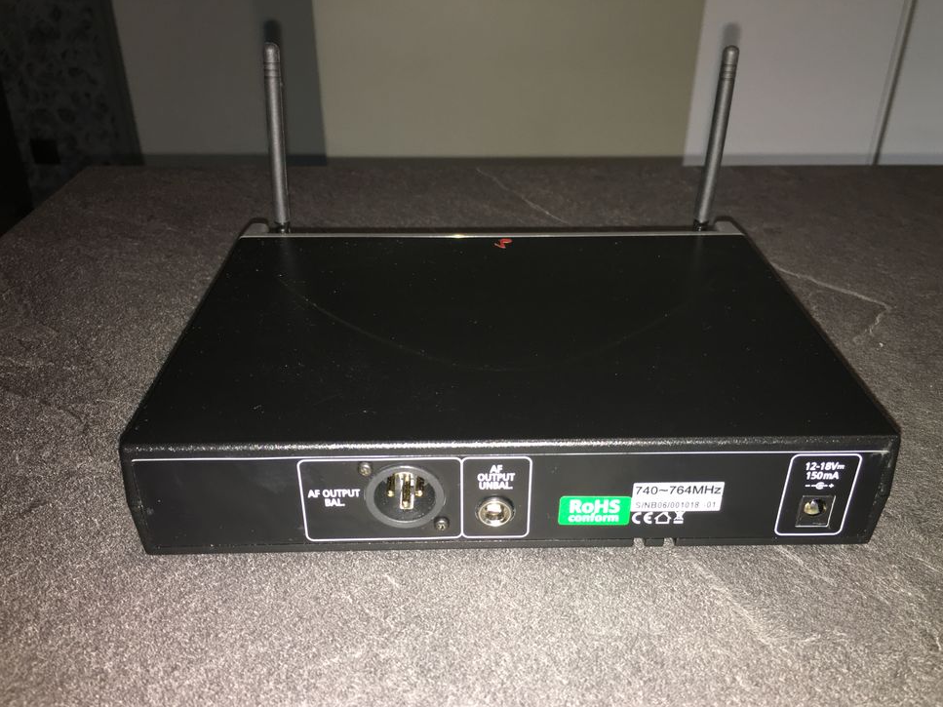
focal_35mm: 30
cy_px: 364
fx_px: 817
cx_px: 487
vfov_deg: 46.8
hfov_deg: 60.0
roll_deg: -1.6
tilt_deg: -30.5
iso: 50
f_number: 2.2
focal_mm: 4.15
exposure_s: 1/17
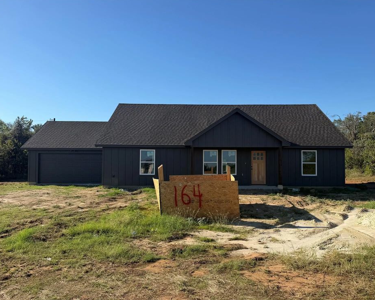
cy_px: 154
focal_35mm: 26
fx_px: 289
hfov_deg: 66.0
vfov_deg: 54.9
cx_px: 198
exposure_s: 1/3953
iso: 80
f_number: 1.78
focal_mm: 6.76
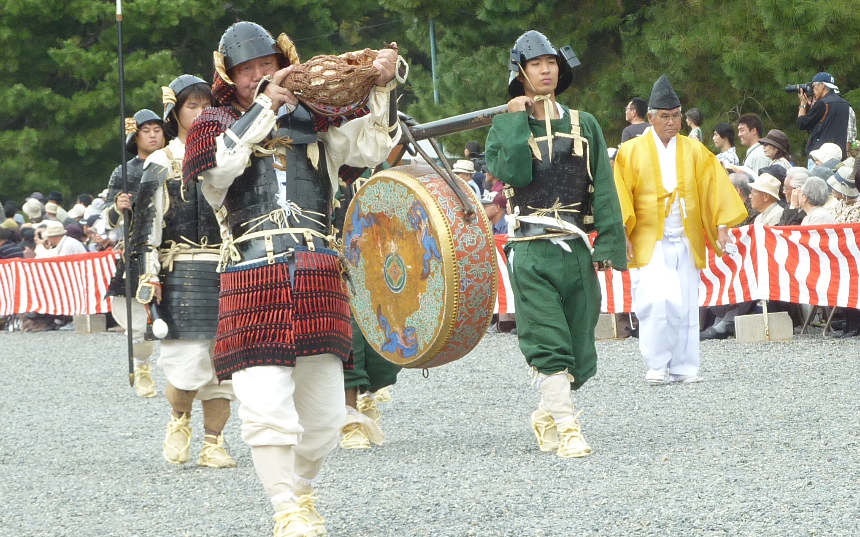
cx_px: 429
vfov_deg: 6.2
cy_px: 217
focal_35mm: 213
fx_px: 4993
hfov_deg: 9.8
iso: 80
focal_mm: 18.2
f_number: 4.4
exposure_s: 1/125
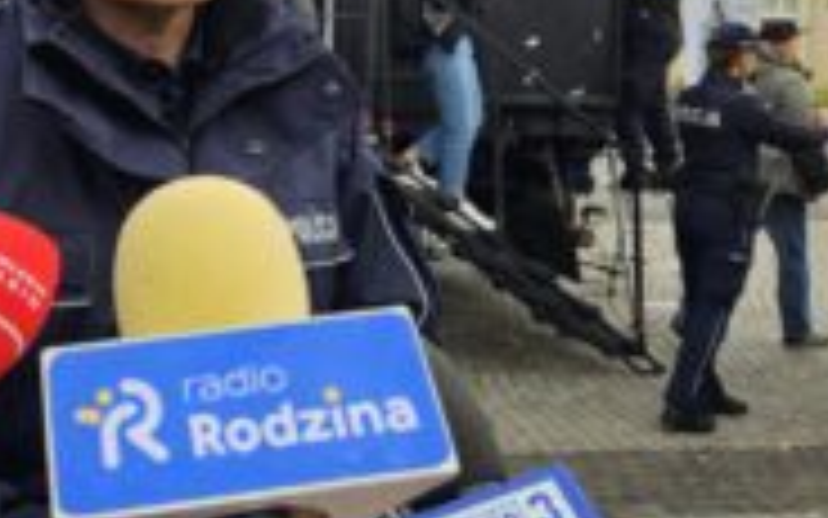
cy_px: 113
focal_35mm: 47
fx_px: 1061
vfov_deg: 27.0
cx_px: 160
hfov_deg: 40.8
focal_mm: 5.4
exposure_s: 1/276
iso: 25
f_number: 1.8
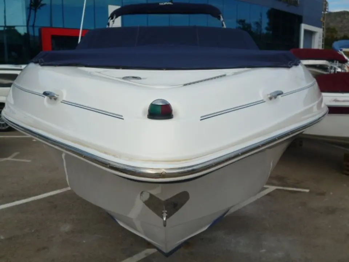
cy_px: 131
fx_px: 413
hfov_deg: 45.8
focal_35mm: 41
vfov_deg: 35.1
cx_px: 174
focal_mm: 7.3
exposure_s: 1/160
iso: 100
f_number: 11
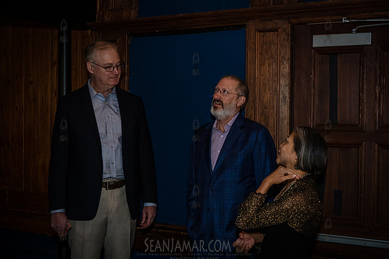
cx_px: 196
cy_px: 130
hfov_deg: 37.5
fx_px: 572
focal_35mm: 53
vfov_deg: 25.5
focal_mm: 52
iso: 3200
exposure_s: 1/60
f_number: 4
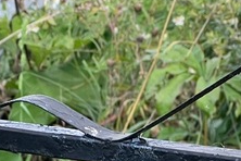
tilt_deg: -18.0
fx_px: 1928
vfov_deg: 4.7
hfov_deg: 7.1
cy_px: 284
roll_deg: +1.8
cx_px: 314
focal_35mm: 288
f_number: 2.8
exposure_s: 1/123
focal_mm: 9
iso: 32
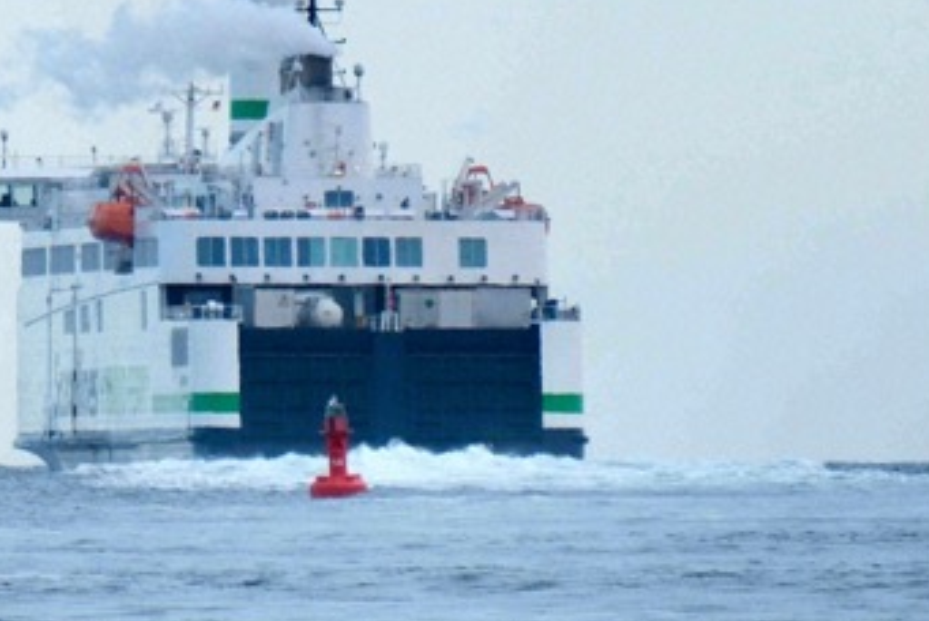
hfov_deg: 1.3
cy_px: -101
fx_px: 40858
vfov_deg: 0.9
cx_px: -406
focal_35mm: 1582
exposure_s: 1/450
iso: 250
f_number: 5.6
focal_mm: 300
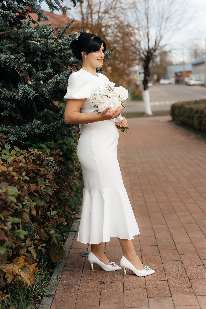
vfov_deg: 33.4
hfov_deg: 22.6
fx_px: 515
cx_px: 103
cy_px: 154
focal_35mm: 60
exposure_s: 1/200
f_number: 2.8
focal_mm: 60
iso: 100
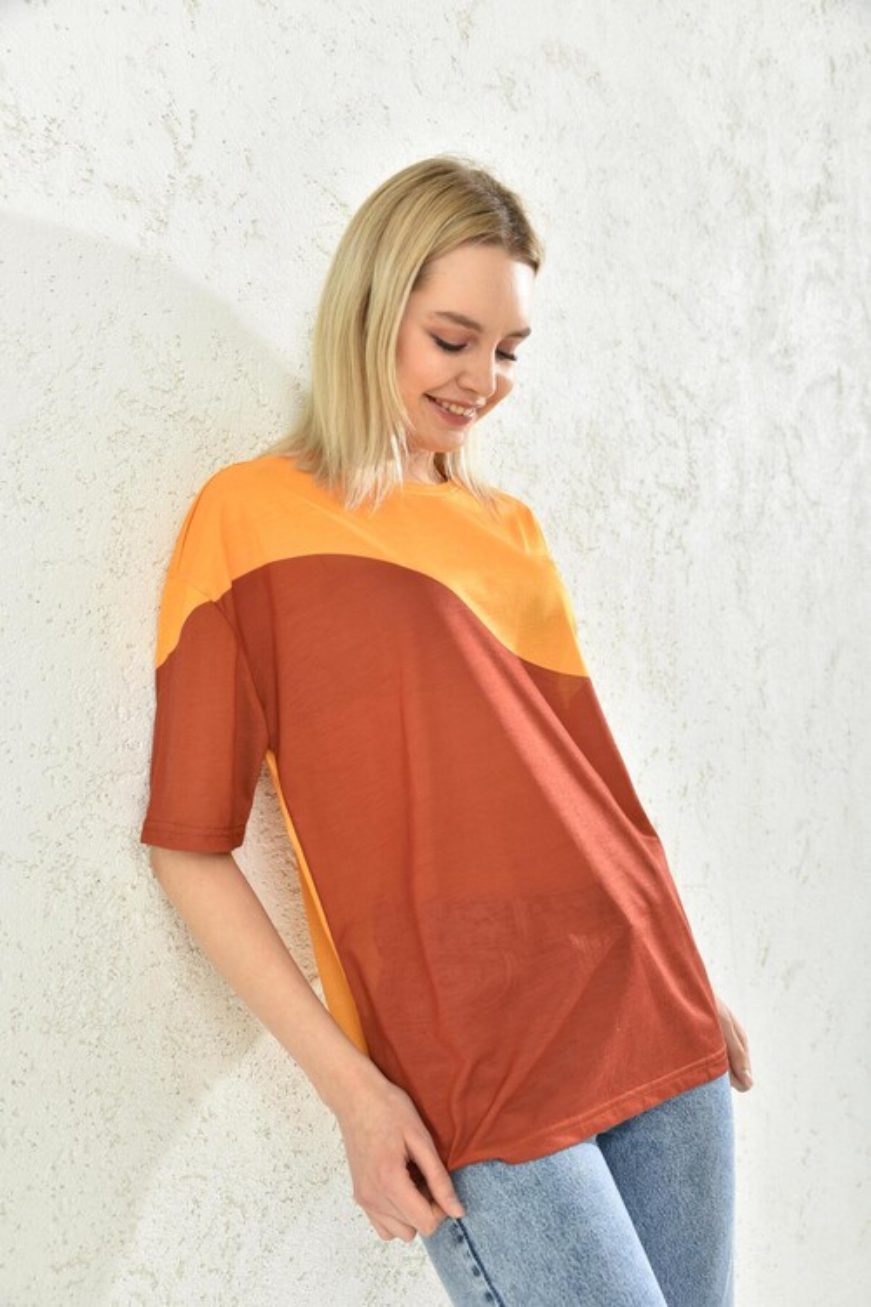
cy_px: 654
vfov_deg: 55.8
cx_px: 436
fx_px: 1234
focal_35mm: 34
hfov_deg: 38.9
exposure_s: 1/160
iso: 100
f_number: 7.1
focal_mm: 34
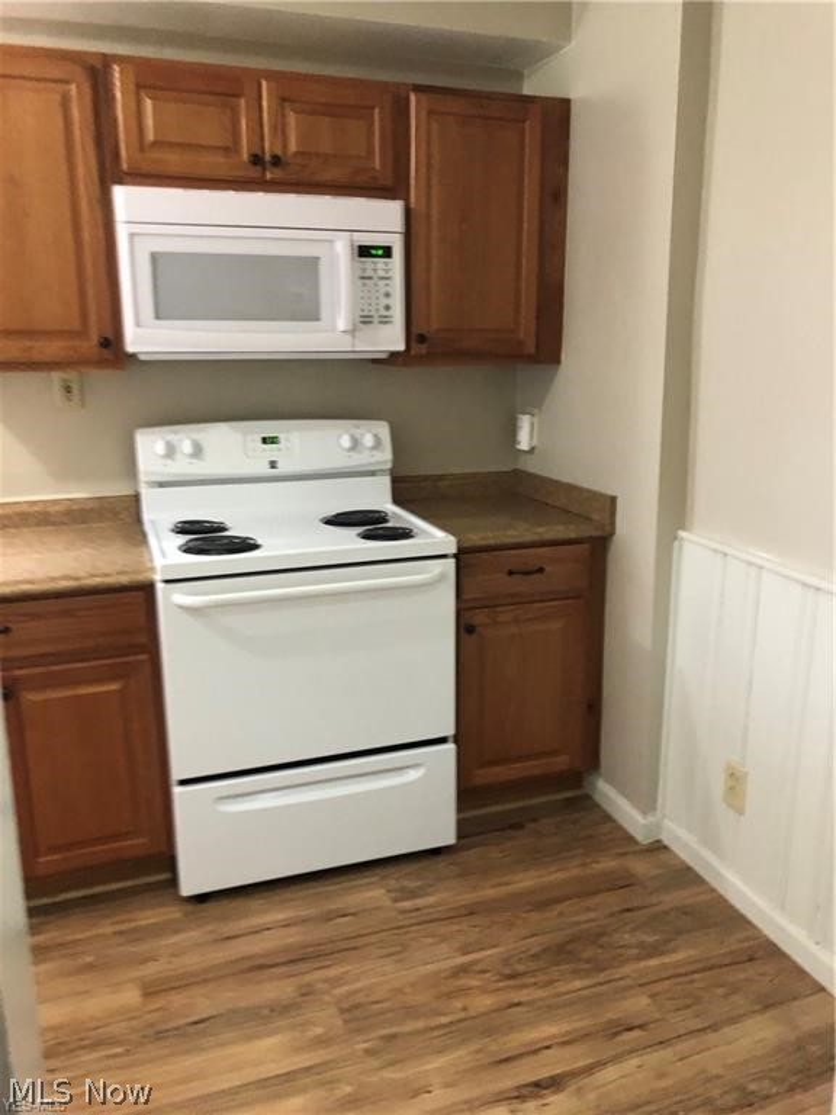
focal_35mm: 28
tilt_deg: -8.6
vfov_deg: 63.4
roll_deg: -2.7
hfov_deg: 49.7
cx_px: 418
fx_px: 902
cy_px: 558
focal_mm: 3.99
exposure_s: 1/11
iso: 100
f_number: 1.8
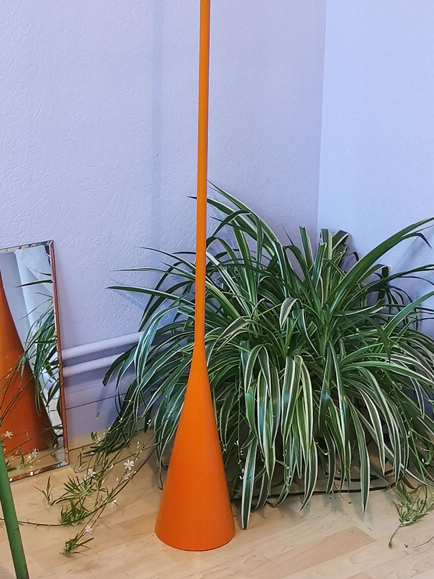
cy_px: 45
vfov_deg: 24.8
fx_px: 1270
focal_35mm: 76
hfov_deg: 19.4
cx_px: 196
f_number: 1.8
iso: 250
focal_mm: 5.58
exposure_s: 1/50
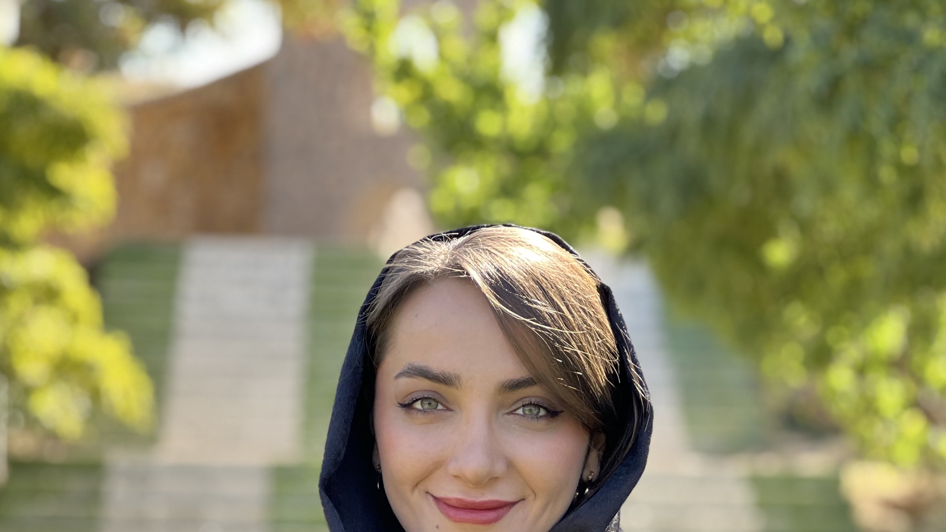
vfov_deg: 9.2
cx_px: 454
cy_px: 612
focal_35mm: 131
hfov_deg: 16.4
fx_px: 3286
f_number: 2.8
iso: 40
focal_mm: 9
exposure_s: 1/121
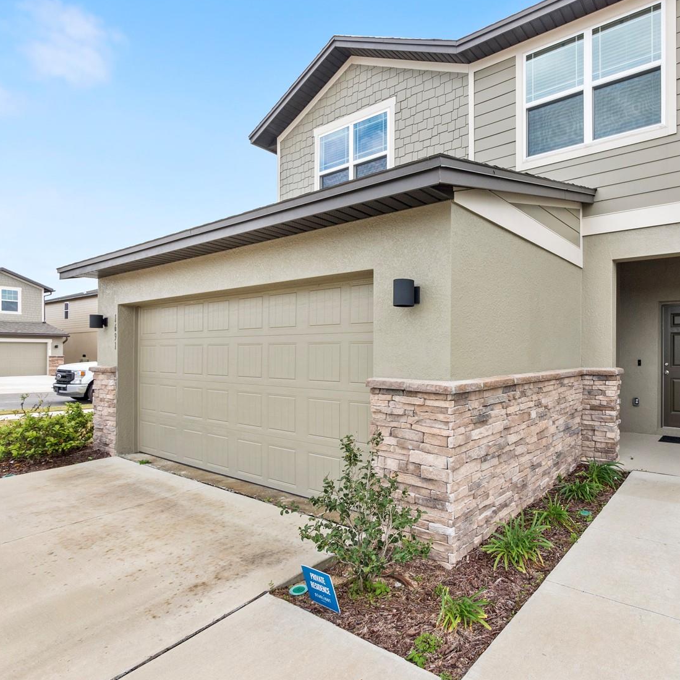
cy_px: 313
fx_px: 400
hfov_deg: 77.2
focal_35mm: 18
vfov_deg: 80.6
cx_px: 472
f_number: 5.6
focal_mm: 7
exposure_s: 1/250
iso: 200
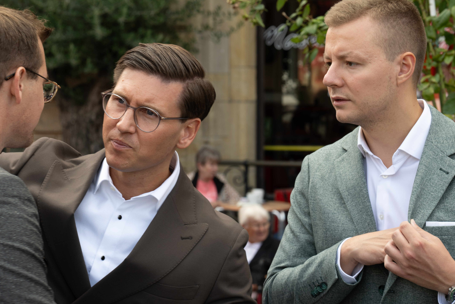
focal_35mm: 136
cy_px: 103
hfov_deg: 15.0
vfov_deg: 10.1
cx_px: 136
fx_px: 1719
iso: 250
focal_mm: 85
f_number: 8
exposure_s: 1/125
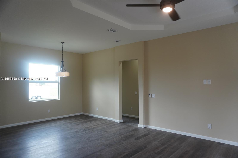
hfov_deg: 73.8
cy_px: 79
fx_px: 159
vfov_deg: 53.1
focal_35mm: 24
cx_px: 119
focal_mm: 16
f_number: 4
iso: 400
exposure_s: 1/160
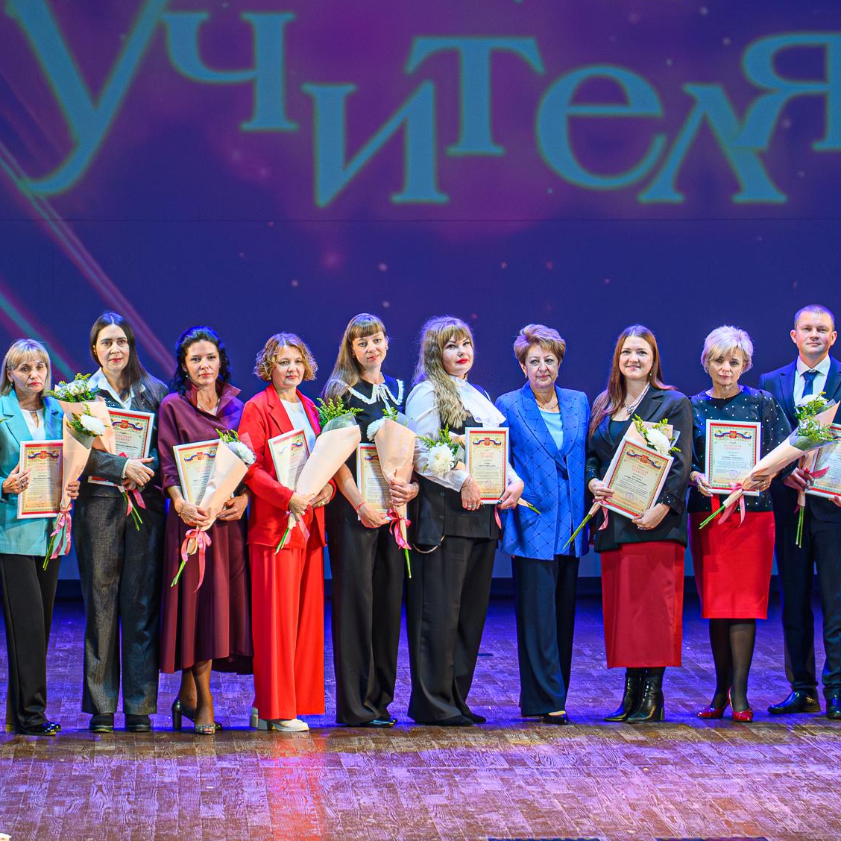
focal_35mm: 192
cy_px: 370
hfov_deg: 9.1
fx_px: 5277
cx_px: 483
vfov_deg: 9.1
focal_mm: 85
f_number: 4
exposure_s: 1/250
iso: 560
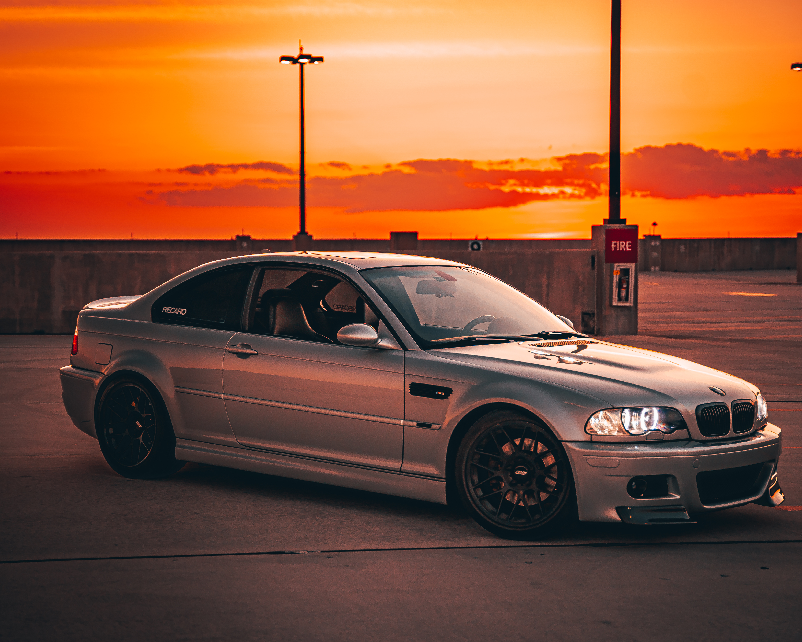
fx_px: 1590
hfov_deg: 28.3
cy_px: 301
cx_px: 362
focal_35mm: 67
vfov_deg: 22.8
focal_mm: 54.7
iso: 125
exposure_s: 1/50
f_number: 2.8
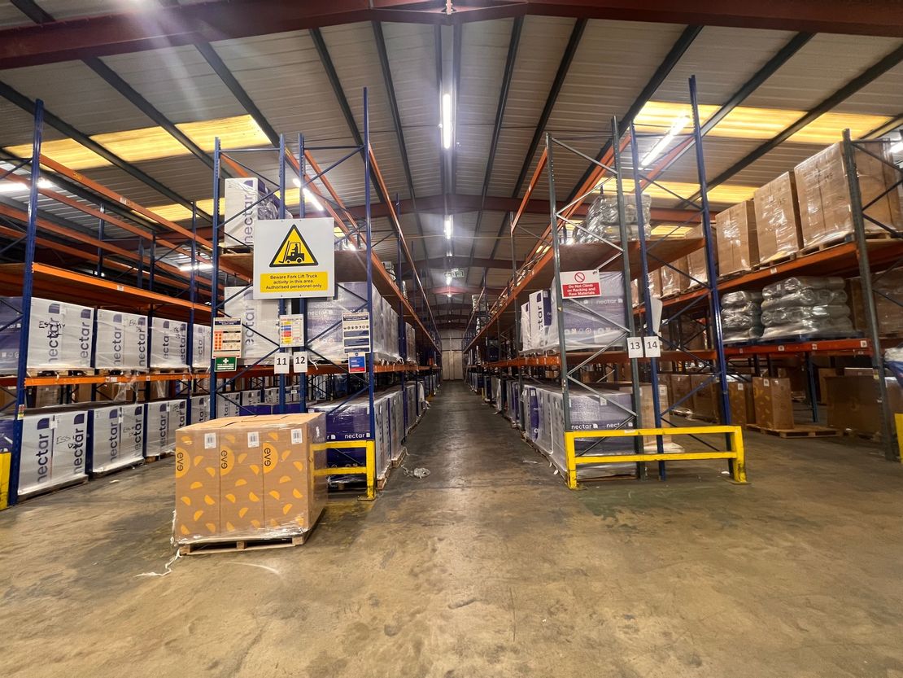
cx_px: 452
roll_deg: +3.4
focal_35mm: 13
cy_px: 339
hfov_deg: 106.2
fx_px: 339
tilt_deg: +5.7
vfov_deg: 89.9
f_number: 1.8
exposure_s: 1/50
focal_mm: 1.57
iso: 200
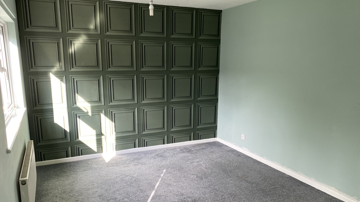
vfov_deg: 40.1
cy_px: 116
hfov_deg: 66.1
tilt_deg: -10.3
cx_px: 179
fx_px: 277
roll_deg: +0.3
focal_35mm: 29
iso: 80
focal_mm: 4.25
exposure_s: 1/121
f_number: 1.8
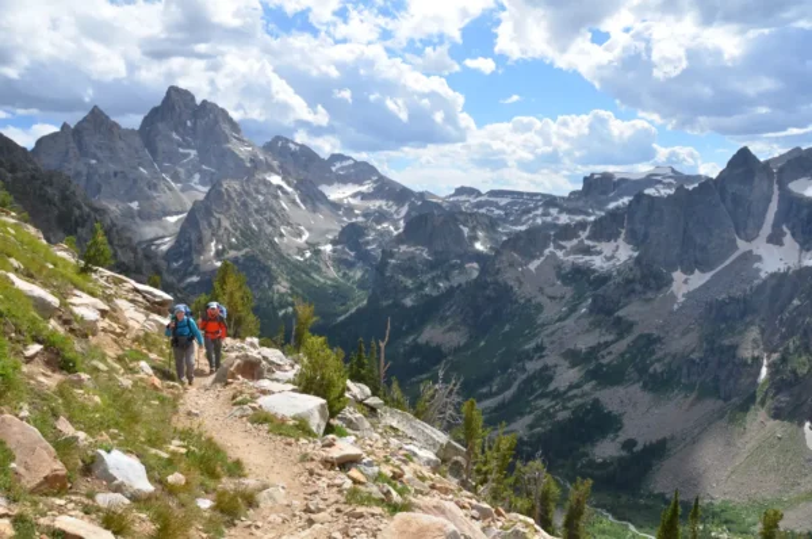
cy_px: 270
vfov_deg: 47.8
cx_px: 406
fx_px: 608
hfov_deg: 67.5
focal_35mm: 27
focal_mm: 18
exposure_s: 1/250
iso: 100
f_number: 8
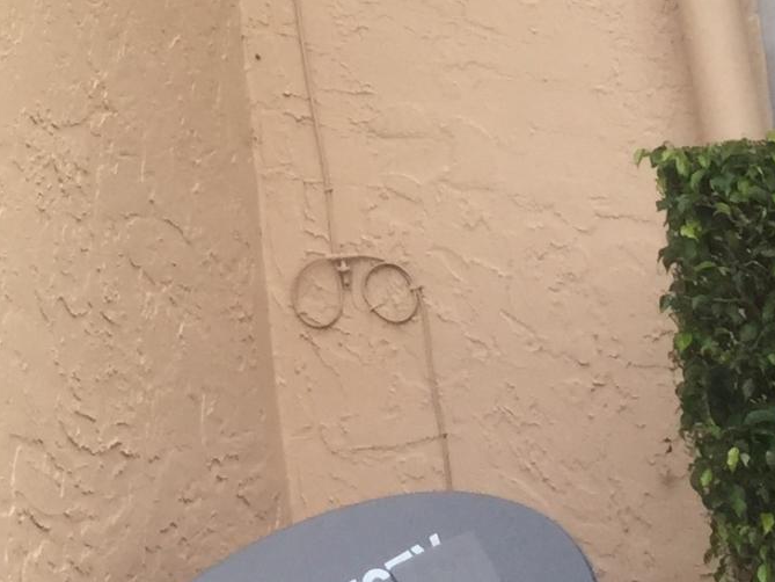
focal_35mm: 139
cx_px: -461
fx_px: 3113
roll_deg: +2.3
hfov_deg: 13.2
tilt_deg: +15.0
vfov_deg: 10.0
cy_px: -497
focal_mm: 3.3
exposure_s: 1/351
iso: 25
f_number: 2.4
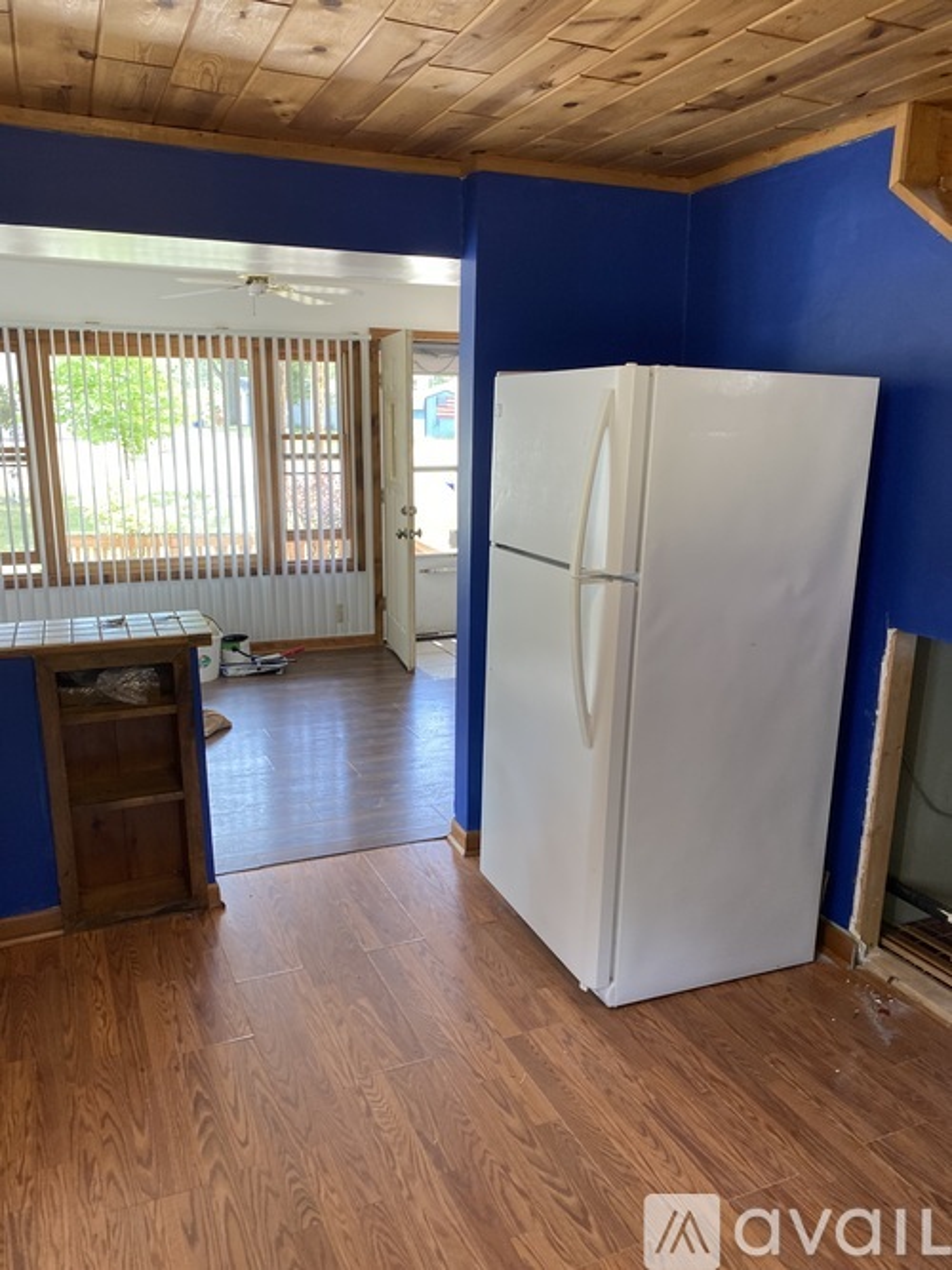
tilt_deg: -13.5
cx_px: 476
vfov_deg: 67.3
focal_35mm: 26
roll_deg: -0.6
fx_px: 954
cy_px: 635
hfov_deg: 53.0
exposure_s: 1/104
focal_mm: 4.25
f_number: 1.8
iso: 125
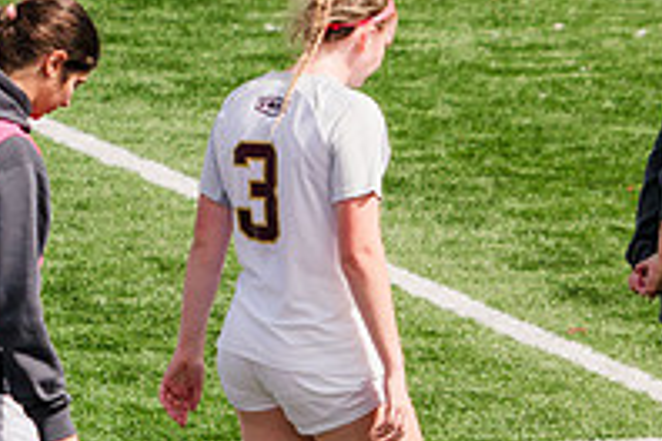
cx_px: 946
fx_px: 11713
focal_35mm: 637
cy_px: 349
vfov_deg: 2.2
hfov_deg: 3.2
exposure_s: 1/1600
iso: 250
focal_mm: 218
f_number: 5.6
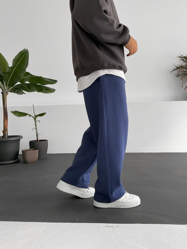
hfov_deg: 48.2
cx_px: 94
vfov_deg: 61.7
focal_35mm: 29
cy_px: 124
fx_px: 209
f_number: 1.8
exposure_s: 1/90
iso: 64
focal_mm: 3
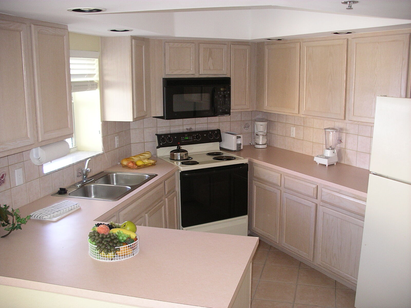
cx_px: 206
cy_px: 154
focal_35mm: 37
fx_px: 439
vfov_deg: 38.7
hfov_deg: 50.1
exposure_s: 1/40
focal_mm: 7.8
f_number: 2.8
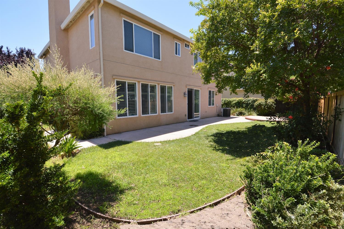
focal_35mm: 15
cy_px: 114
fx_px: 143
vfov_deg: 77.2
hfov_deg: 100.4
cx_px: 172
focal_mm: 10
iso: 100
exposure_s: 1/200
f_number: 7.1
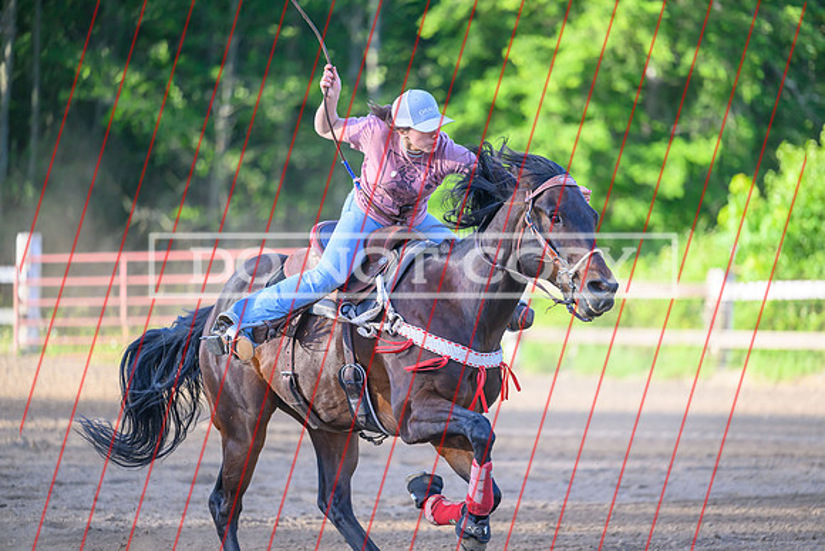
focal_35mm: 185
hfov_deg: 11.1
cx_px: 412
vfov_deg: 7.4
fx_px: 4240
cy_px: 276
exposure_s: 1/2500
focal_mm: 185
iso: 1250
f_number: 2.8
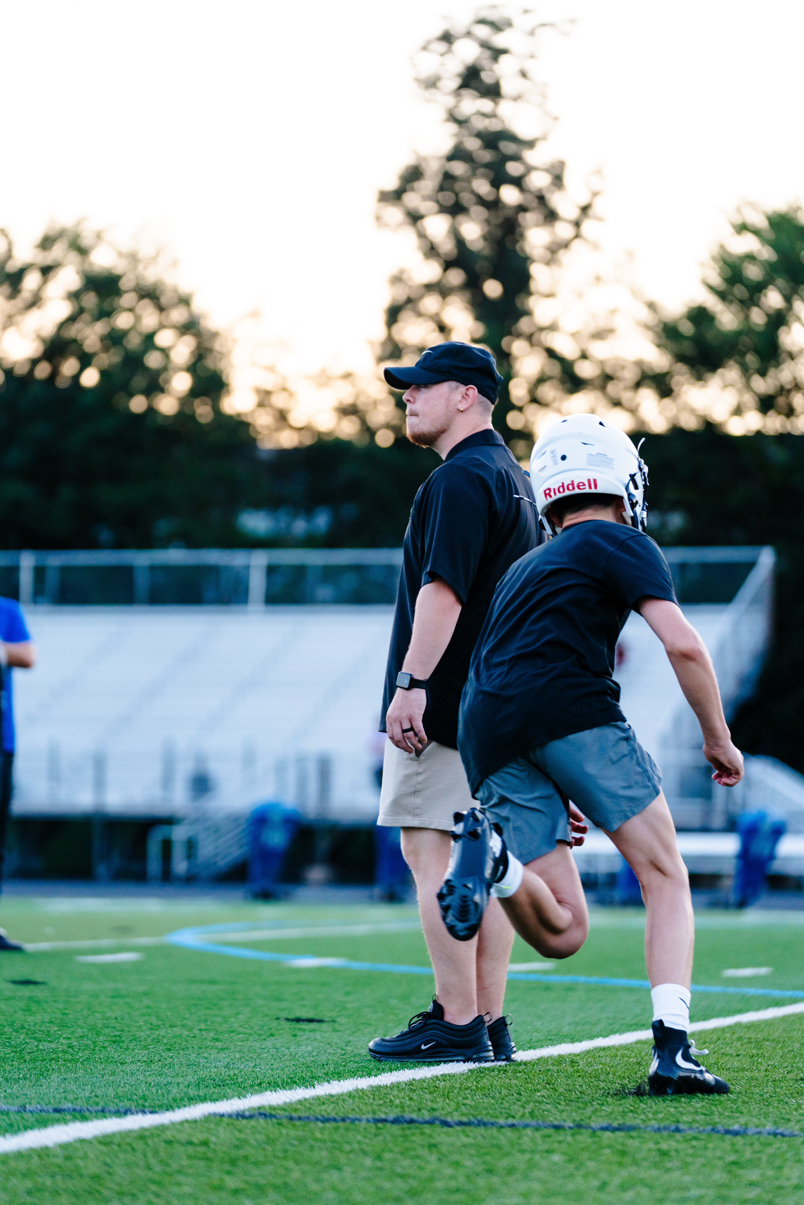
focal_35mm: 127
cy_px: 602
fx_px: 4254
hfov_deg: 10.8
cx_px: 402
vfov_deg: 16.1
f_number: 2.8
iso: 1250
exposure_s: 1/800
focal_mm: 127
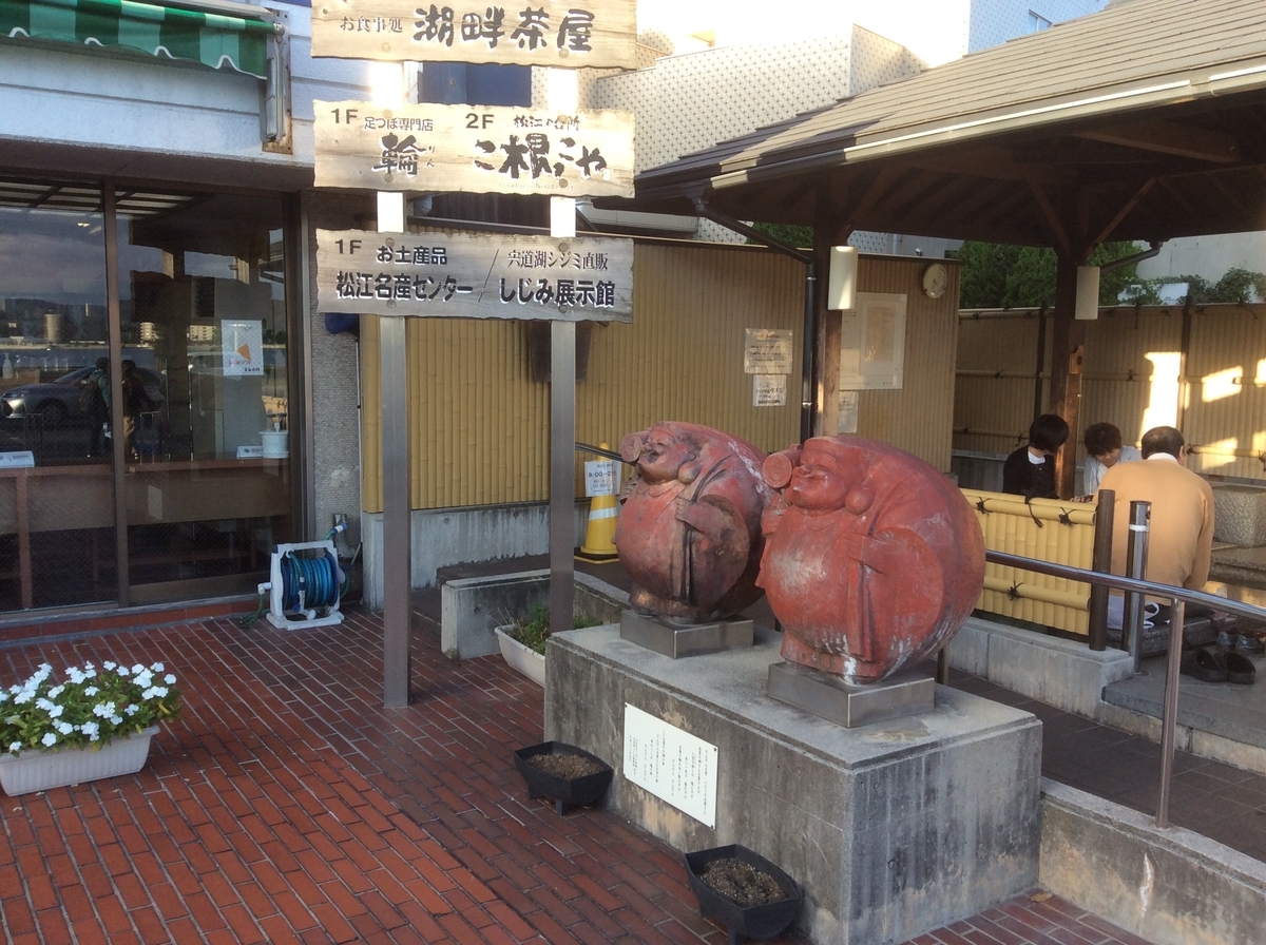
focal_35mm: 32
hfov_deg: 56.9
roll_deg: -2.6
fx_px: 1168
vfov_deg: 44.0
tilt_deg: -5.5
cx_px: 633
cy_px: 472
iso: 32
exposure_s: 1/180
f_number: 2.4
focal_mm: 3.3
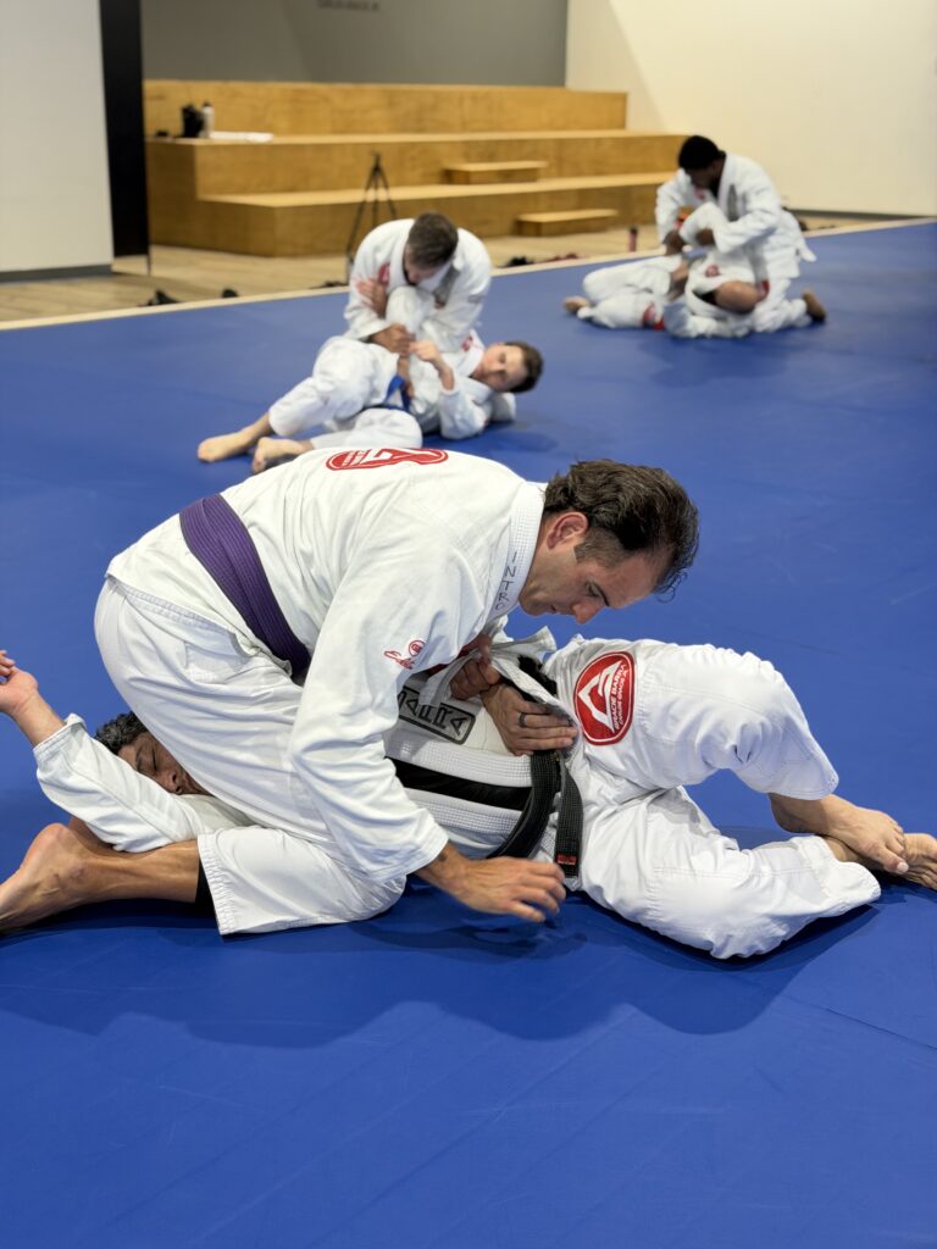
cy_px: 624
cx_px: 468
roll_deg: -1.9
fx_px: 1732
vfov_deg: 39.7
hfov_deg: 30.3
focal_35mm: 48
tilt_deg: -16.8
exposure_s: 1/60
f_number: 1.78
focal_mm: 6.76
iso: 100
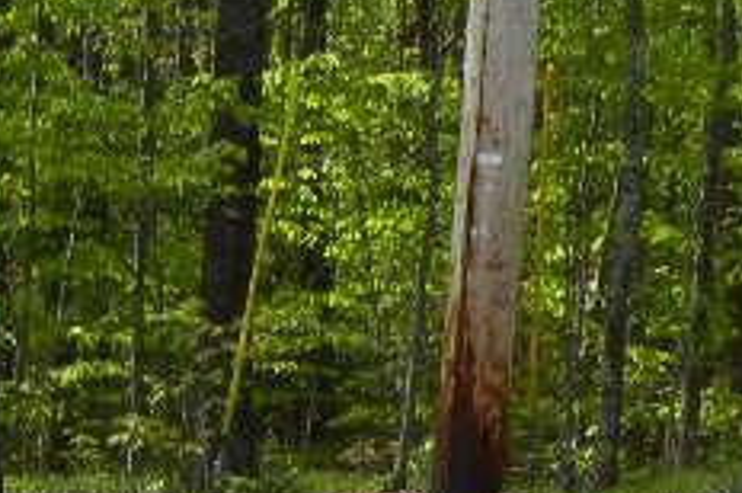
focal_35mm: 138
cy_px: 234
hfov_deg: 14.3
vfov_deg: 9.9
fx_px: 2840
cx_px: 937
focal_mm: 5.4
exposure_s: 1/833
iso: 160
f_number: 3.5
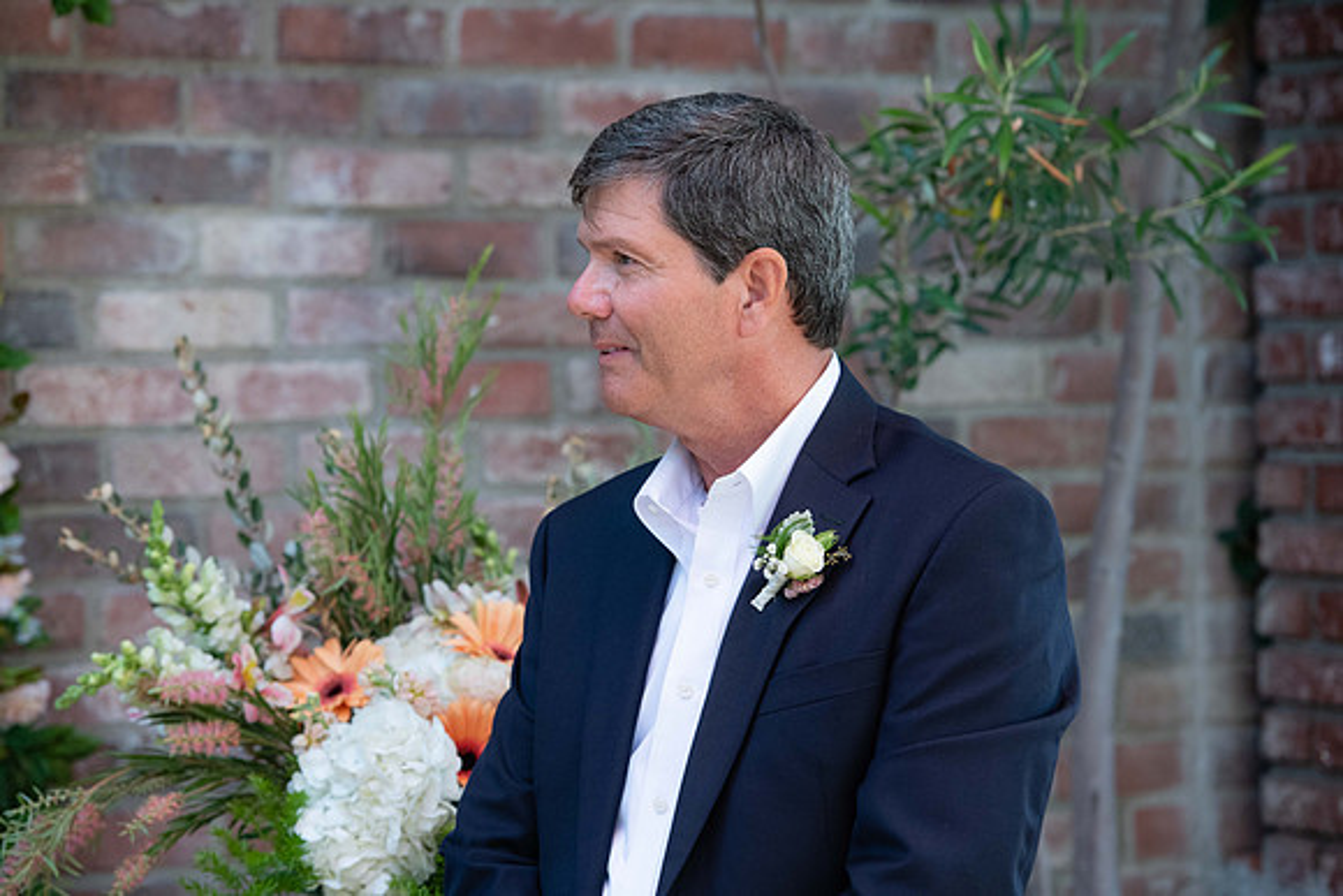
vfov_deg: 10.2
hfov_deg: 15.2
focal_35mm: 135
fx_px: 5037
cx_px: 672
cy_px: 448
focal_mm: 135
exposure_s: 1/800
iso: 800
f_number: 4.5
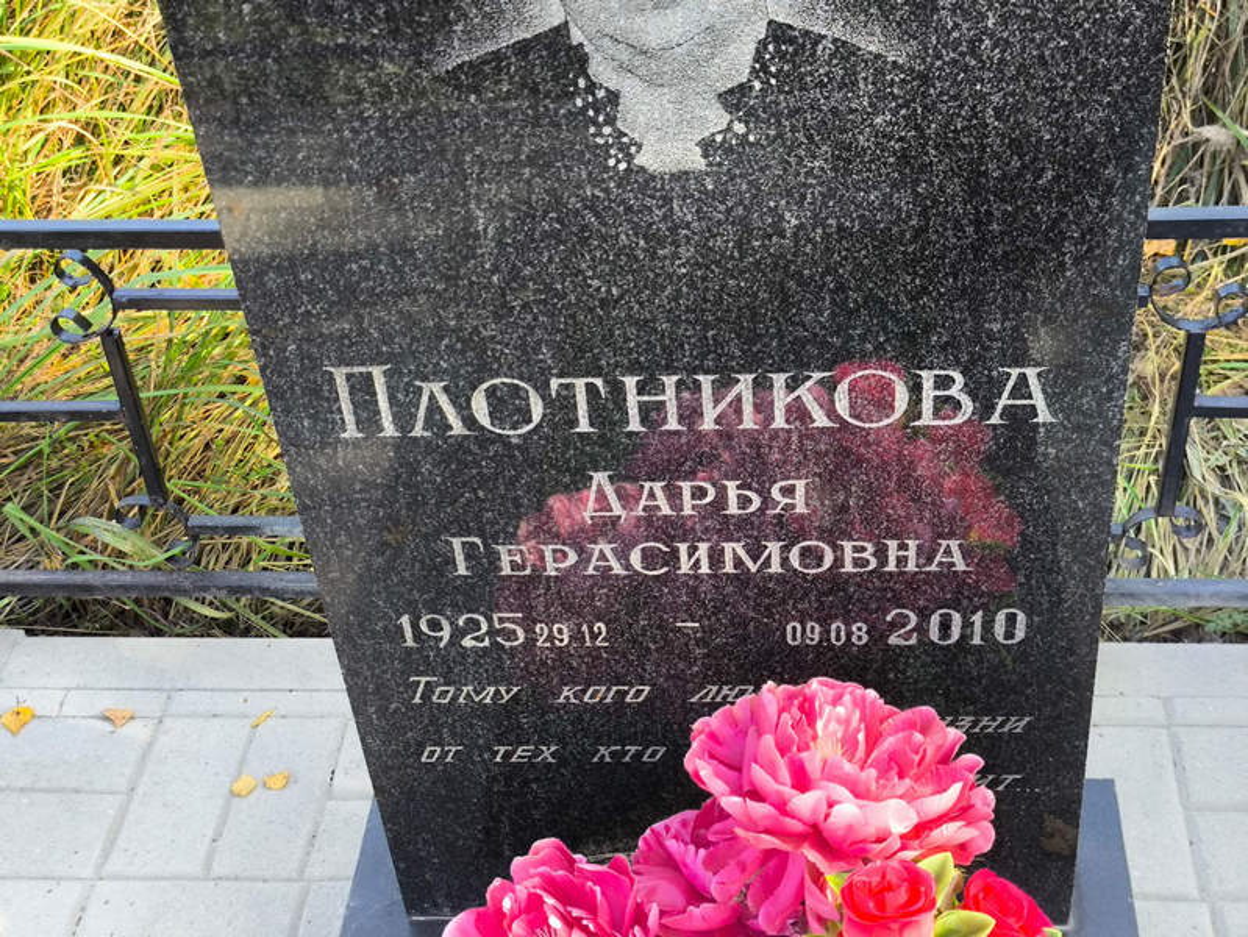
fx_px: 1803
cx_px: 624
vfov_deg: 29.1
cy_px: 468
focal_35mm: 50
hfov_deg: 38.2
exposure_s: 1/100
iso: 50
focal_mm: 4.71
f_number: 1.7
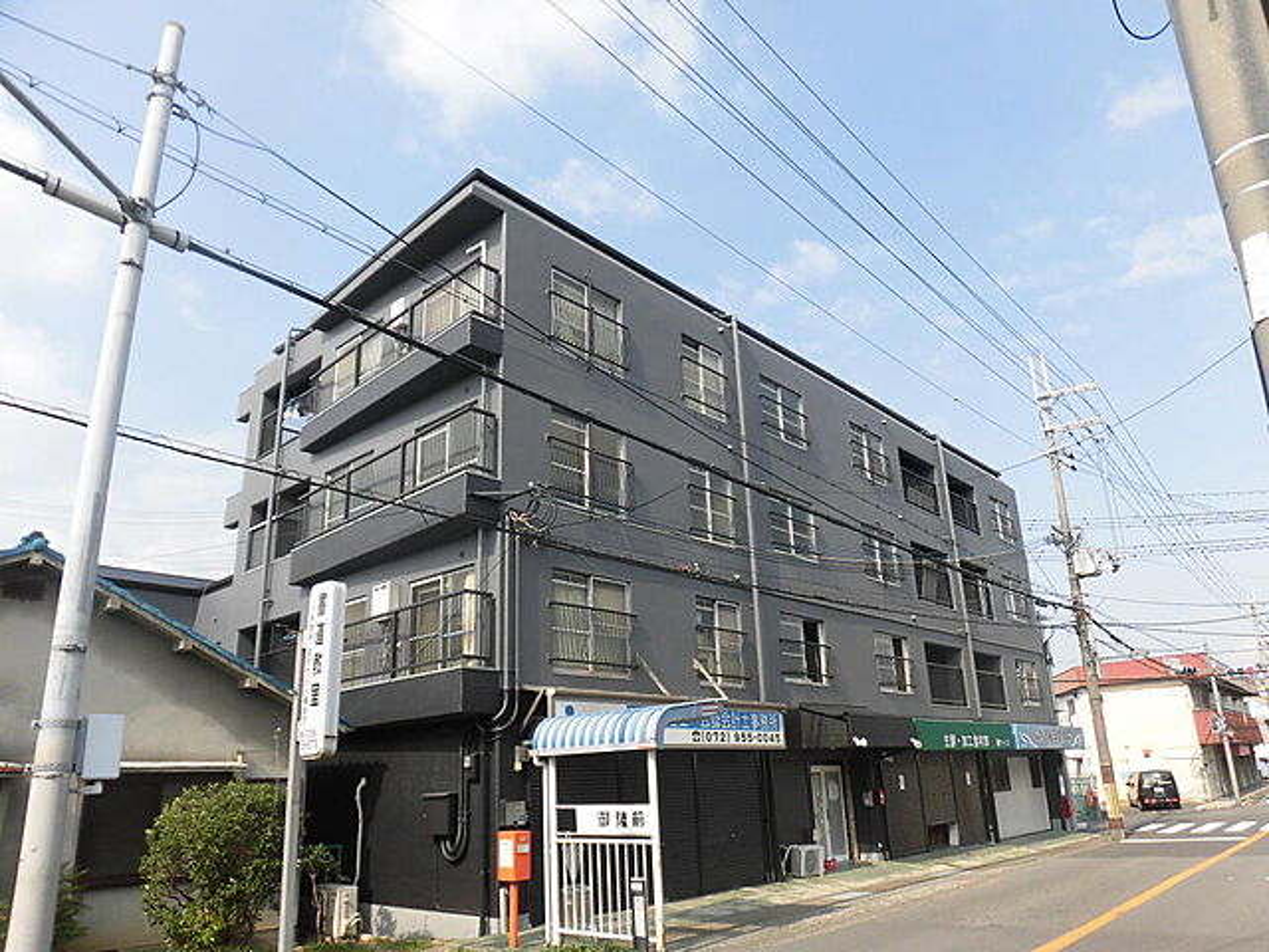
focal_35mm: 24
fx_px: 880
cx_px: 634
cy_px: 476
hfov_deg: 71.6
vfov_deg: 56.8
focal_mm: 4.3
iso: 100
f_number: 3.1
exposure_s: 1/1000
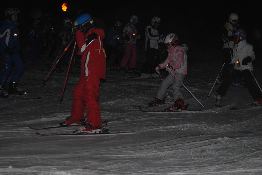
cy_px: 88
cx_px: 131
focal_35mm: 72
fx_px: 525
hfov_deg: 28.0
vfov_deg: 19.0
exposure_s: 1/60
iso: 200
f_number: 5.3
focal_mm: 48
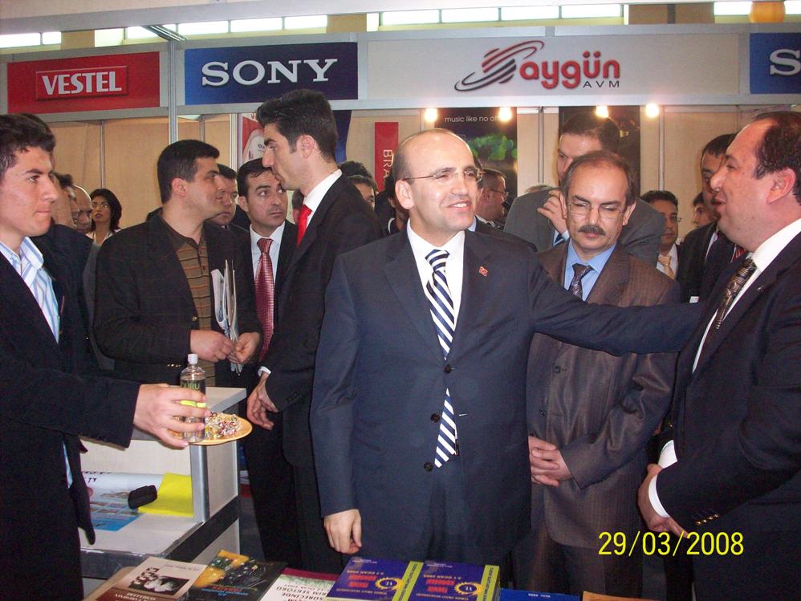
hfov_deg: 50.1
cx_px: 400
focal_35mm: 37
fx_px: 856
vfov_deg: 38.7
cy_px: 300
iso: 200
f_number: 2.8
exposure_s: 1/64
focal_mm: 6.2
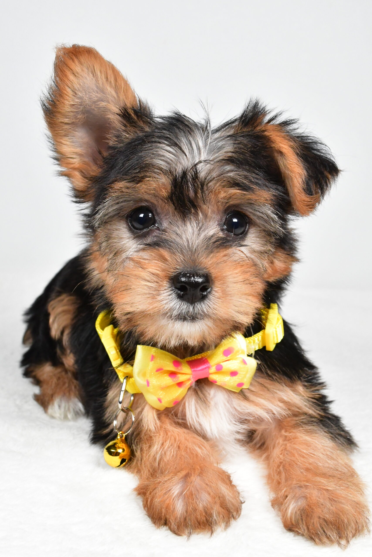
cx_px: 186
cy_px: 278
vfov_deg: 46.4
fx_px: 651
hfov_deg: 31.9
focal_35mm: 42
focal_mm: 28
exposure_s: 1/500
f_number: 11
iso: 5000
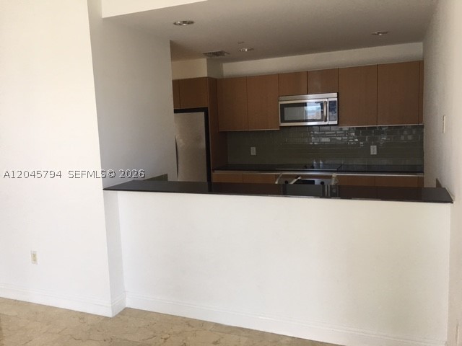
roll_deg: +3.2
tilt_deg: -5.3
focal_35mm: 29
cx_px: 231
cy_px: 173
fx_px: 387
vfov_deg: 48.2
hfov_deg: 61.7
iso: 25
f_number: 2.2
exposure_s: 1/30
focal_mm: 4.15
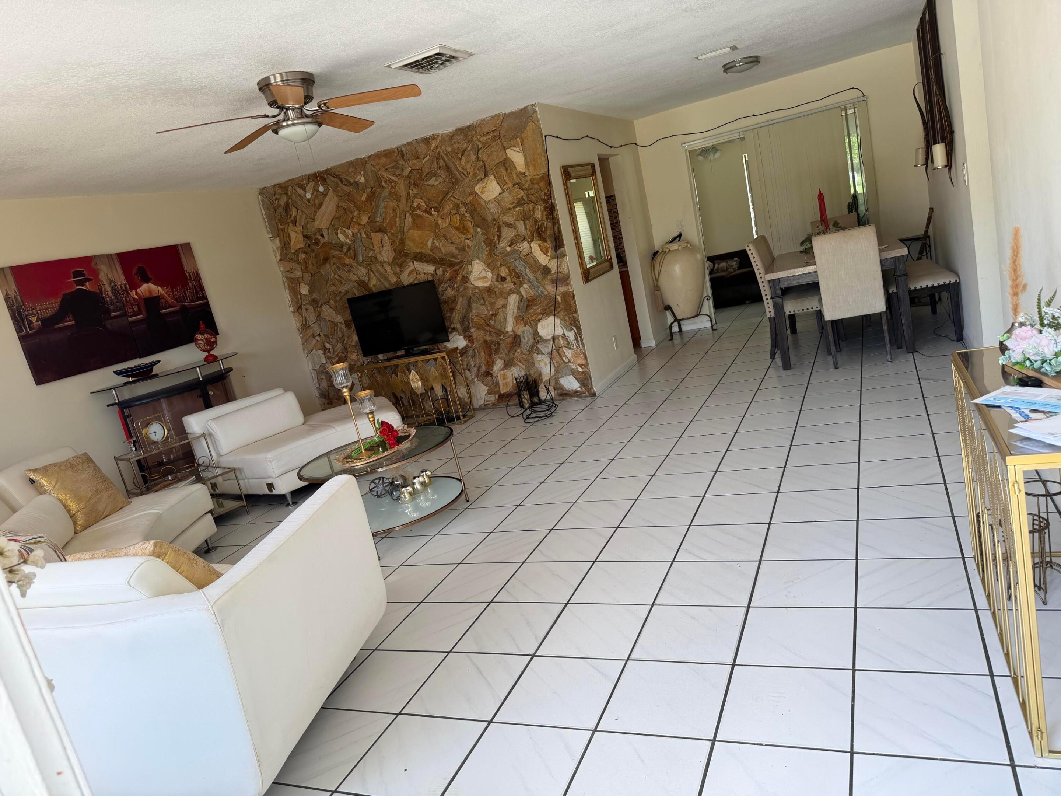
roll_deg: +12.9
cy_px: 398
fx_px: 736
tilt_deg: -12.1
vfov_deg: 56.8
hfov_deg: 71.6
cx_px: 530
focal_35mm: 24
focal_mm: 6.76
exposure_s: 1/121
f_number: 1.78
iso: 64
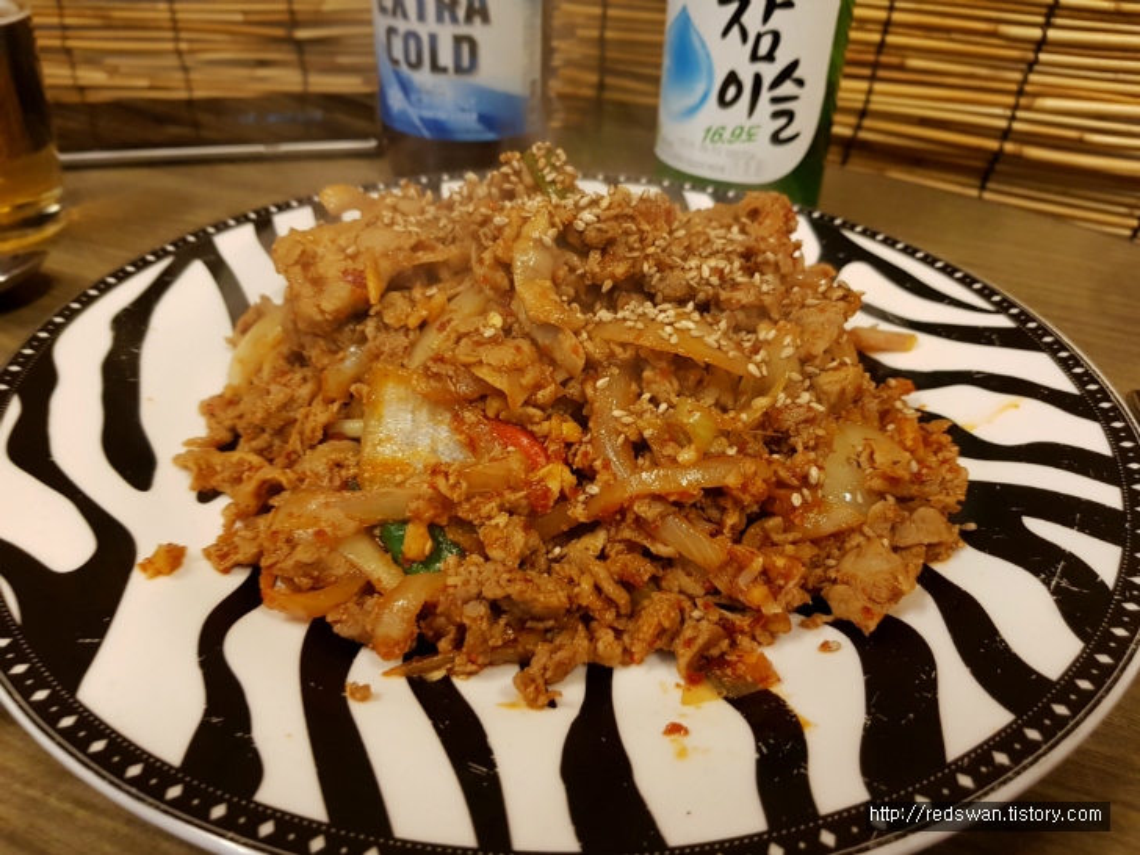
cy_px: 428
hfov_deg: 67.3
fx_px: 856
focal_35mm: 26
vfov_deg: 53.1
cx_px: 570
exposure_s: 1/30
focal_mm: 4.2
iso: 160
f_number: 1.7
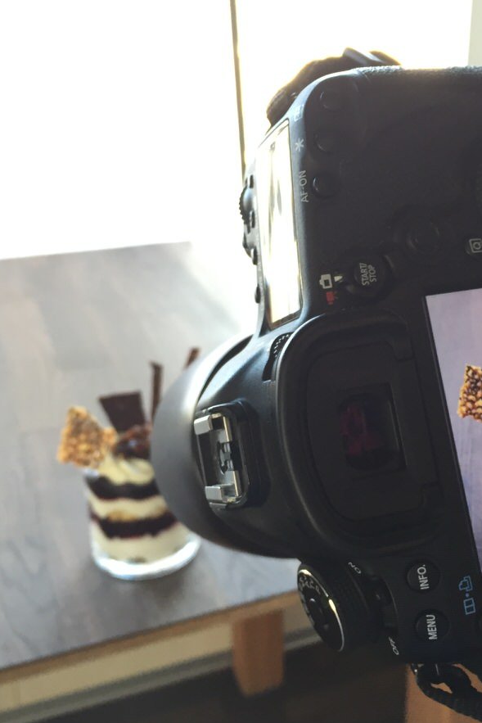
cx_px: 320
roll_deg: +0.1
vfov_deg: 47.4
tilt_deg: -23.4
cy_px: 362
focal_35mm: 41
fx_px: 823
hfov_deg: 32.4
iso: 100
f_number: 2.2
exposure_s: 1/33
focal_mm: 4.15
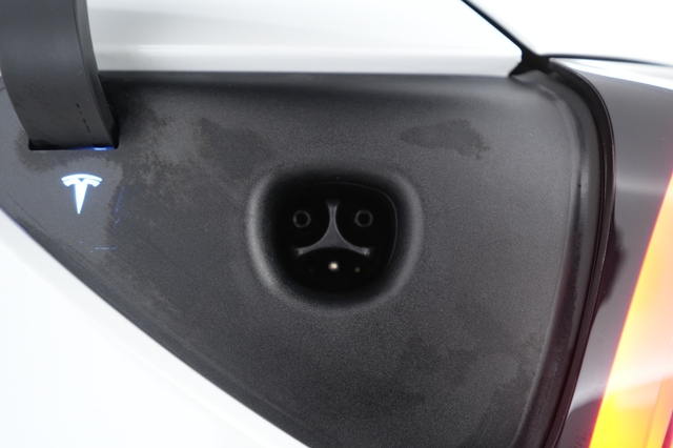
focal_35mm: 28
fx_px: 523
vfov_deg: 46.4
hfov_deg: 65.5
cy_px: 224
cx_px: 336
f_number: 2.8
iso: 2000
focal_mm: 28
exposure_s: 1/100
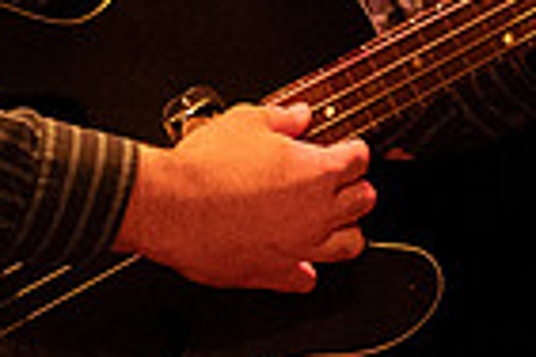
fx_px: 18416
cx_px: 441
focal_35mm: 1237
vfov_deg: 1.1
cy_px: -313
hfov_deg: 1.7
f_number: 5.6
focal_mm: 200
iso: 12800
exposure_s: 1/125
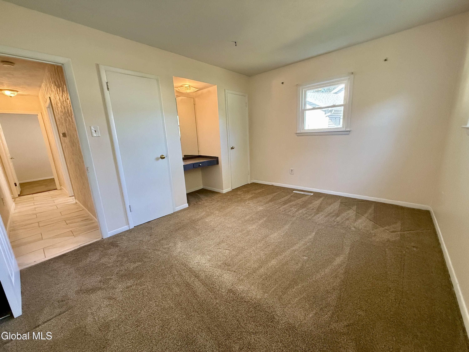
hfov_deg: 102.1
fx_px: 190
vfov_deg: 85.7
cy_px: 176
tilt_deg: -12.1
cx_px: 234
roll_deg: +3.2
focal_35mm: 14
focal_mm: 2.22
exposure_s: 1/120
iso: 640
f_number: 2.2
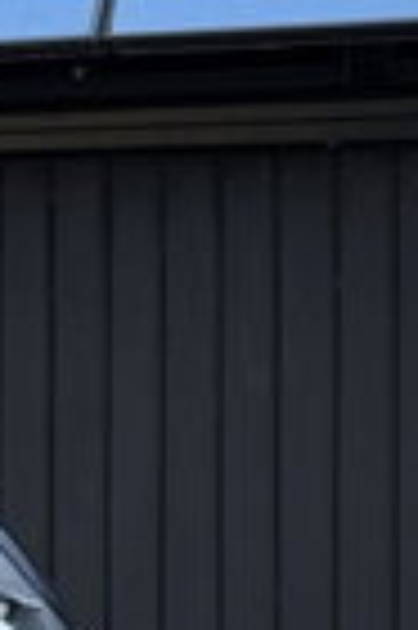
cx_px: -1254
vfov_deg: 7.5
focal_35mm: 274
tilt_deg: -0.7
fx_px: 4784
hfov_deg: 4.6
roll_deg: +0.1
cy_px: 396
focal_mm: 6.76
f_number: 1.78
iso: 64
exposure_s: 1/1307
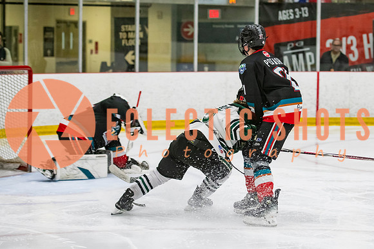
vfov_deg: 10.1
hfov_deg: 15.1
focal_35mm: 135
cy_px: 121
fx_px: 1407
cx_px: 245
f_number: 3.2
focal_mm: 90
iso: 2000
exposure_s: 1/640
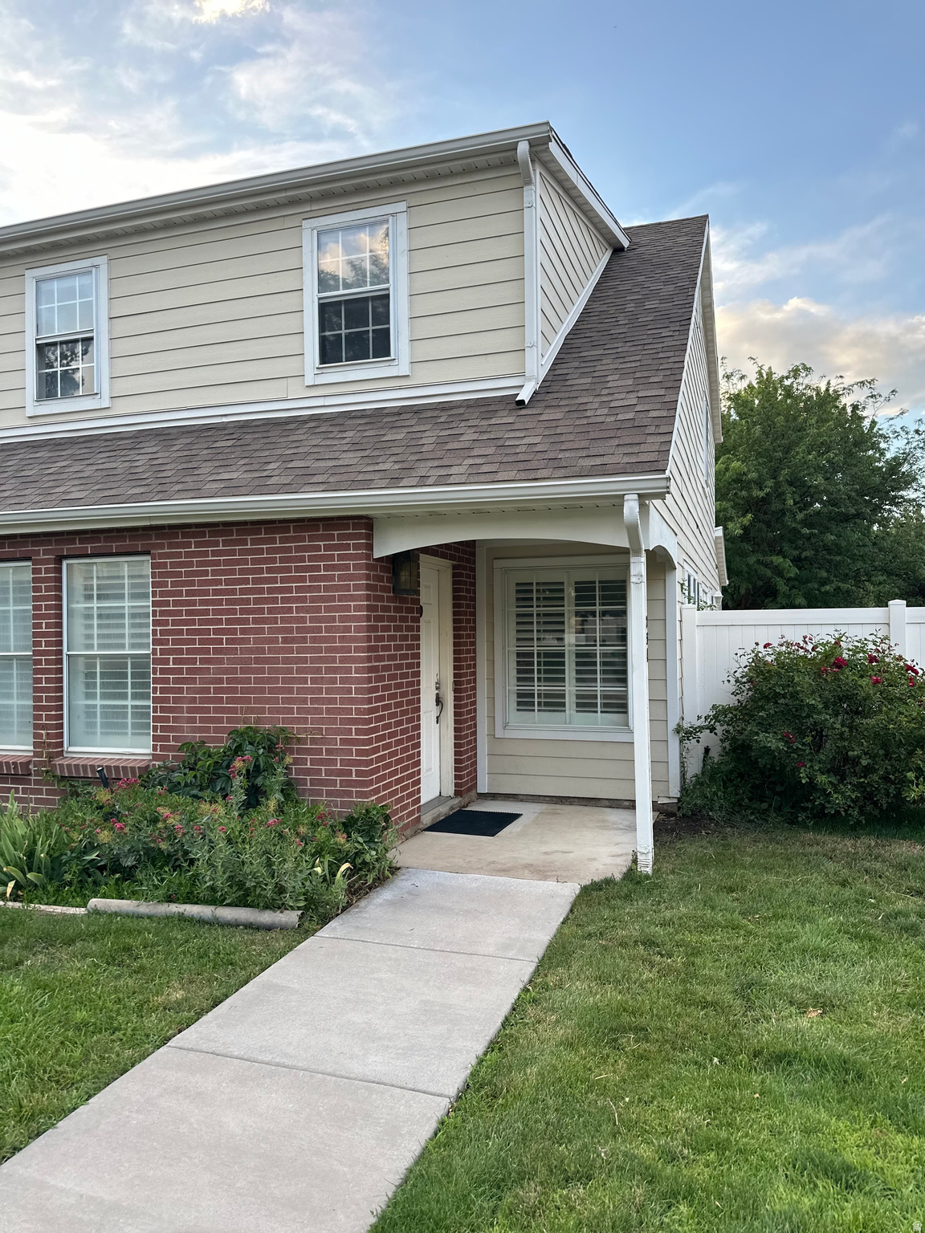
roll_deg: -0.3
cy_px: 616
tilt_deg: +1.9
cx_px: 462
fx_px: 855
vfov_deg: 71.6
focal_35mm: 24
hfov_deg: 56.8
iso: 80
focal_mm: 6.86
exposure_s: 1/162
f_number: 1.78
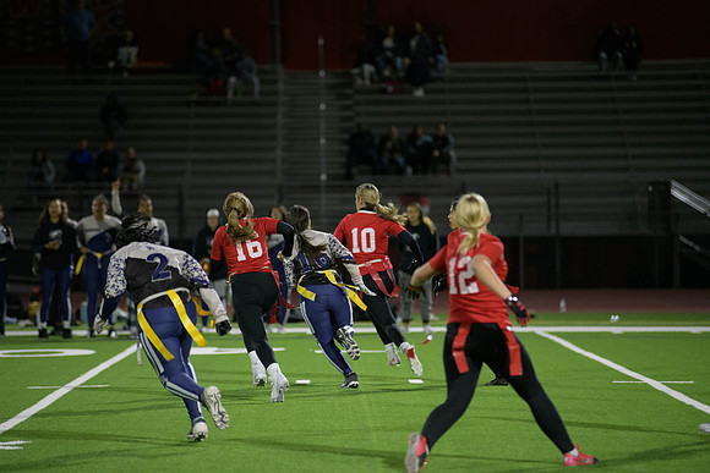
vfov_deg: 6.9
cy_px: 236
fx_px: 3945
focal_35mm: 200
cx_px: 355
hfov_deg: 10.3
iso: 3200
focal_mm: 200
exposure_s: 1/640
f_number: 2.8
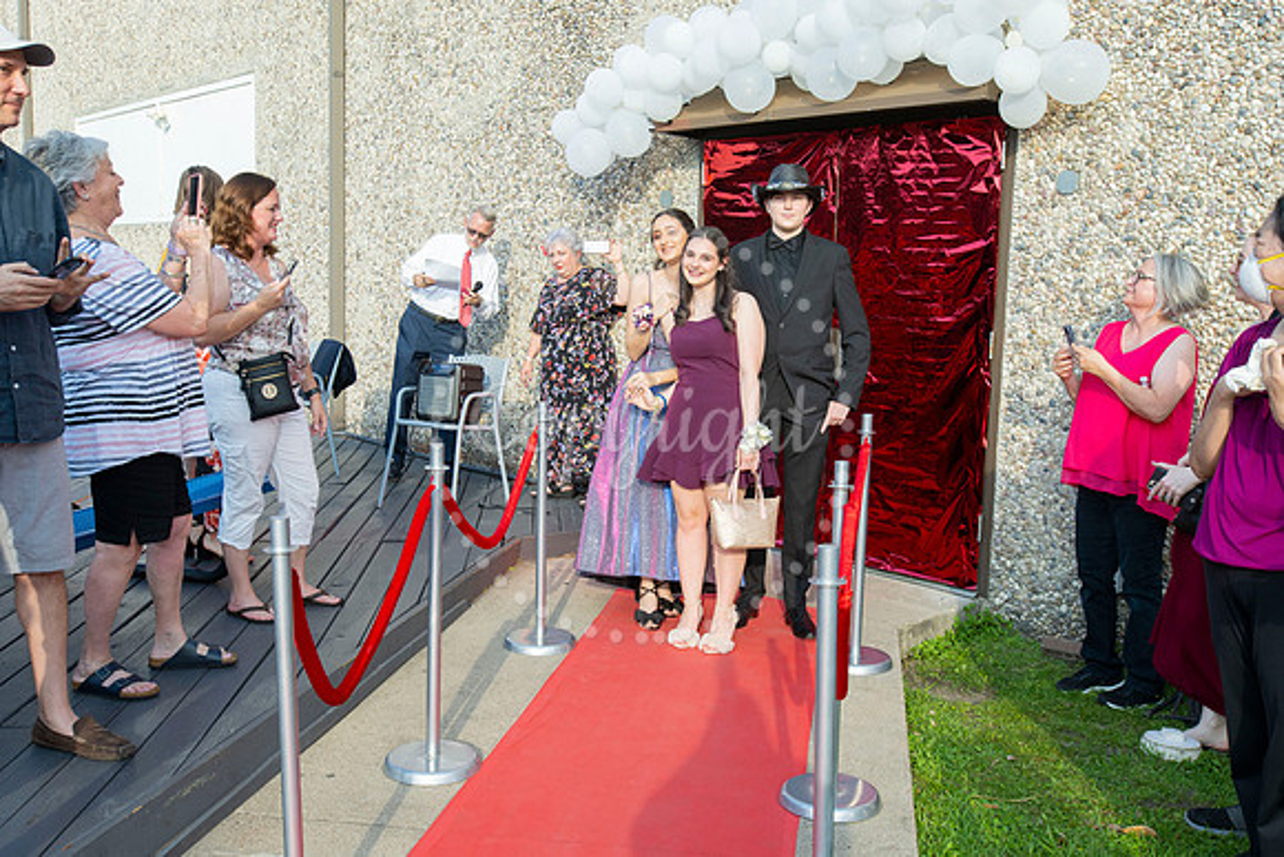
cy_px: 428
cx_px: 642
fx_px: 1249
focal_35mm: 35
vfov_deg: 37.9
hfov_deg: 54.4
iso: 160
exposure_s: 1/250
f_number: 9
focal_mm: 35
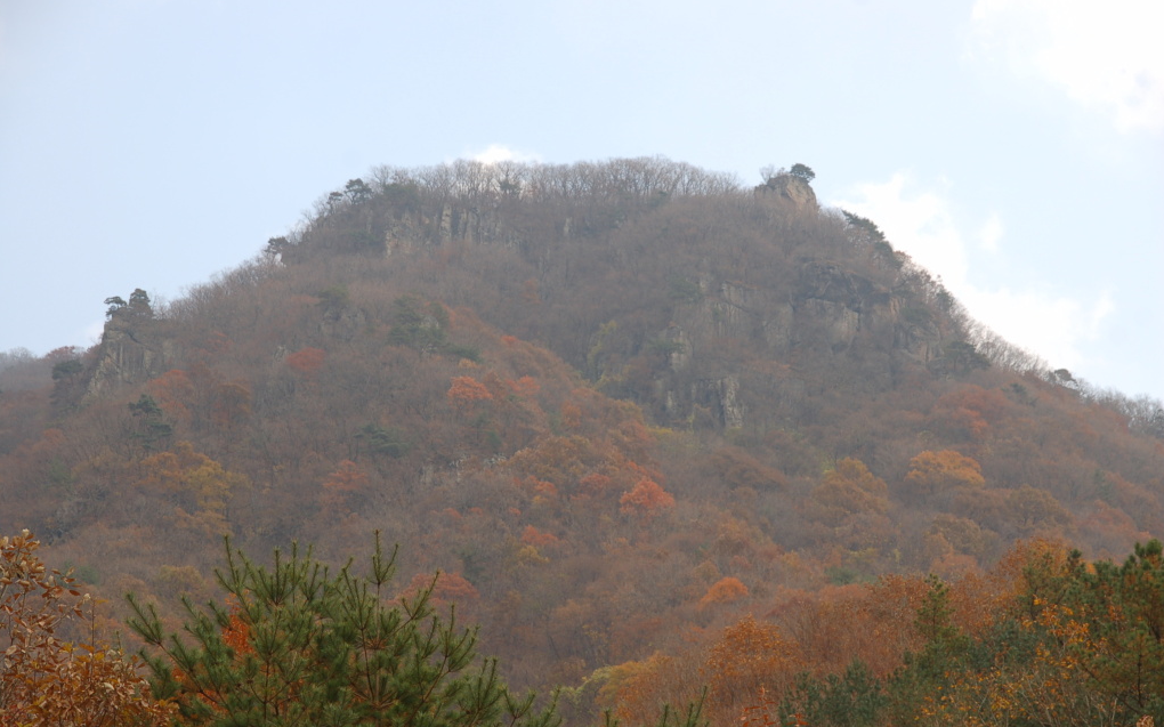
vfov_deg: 13.8
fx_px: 3013
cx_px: 583
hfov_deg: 21.9
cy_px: 376
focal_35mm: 95
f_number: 5.6
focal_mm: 62
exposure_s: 1/250
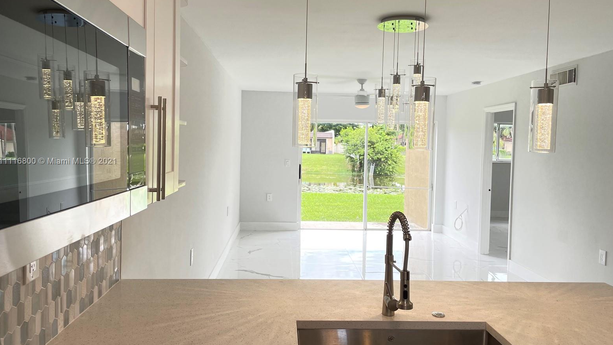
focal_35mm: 29
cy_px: 162
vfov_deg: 40.2
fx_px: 471
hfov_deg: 66.1
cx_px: 305
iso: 32
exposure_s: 1/146
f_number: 1.6
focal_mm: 4.2
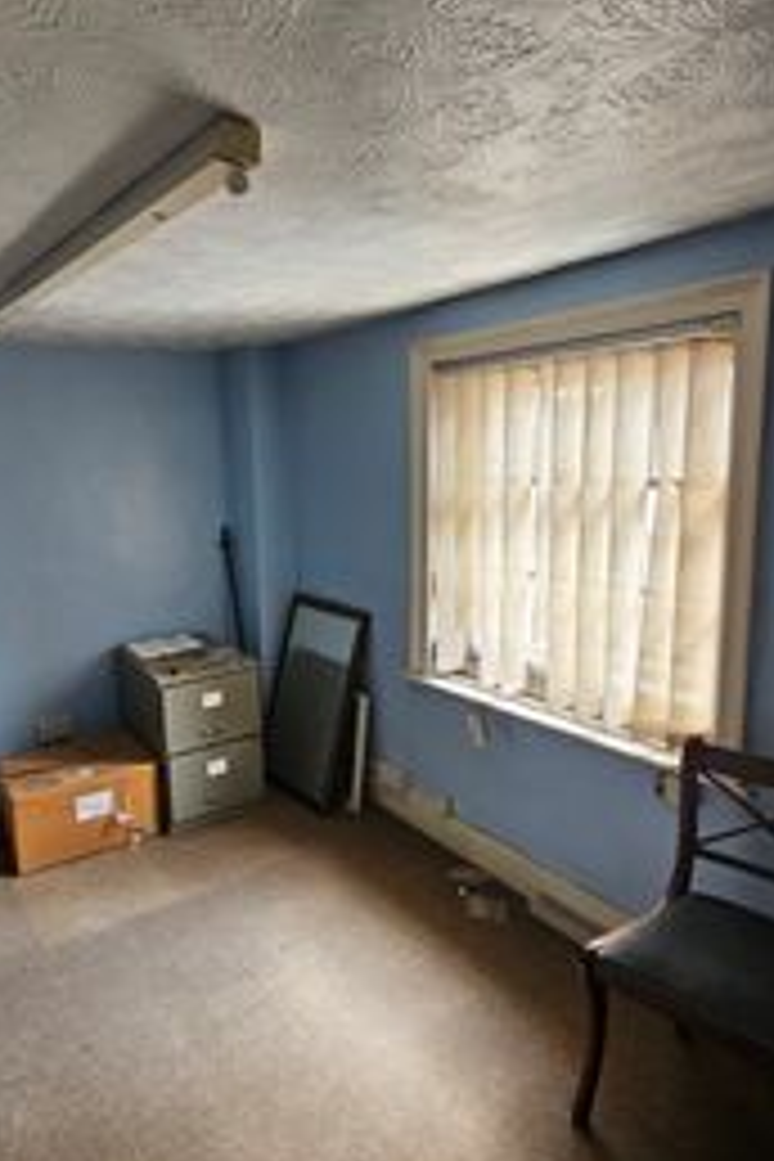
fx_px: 677
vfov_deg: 81.2
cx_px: 351
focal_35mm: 21
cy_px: 562
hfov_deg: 59.4
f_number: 2.2
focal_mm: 2.2
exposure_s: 1/50
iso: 250
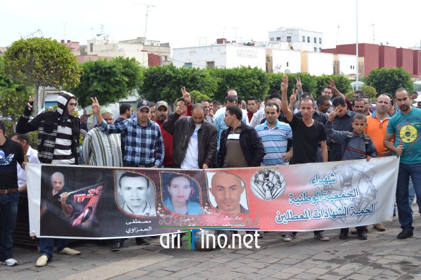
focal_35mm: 52
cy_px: 140
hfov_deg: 37.9
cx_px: 210
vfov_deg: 25.7
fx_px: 614
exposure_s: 1/200
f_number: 7.1
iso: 100
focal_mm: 35
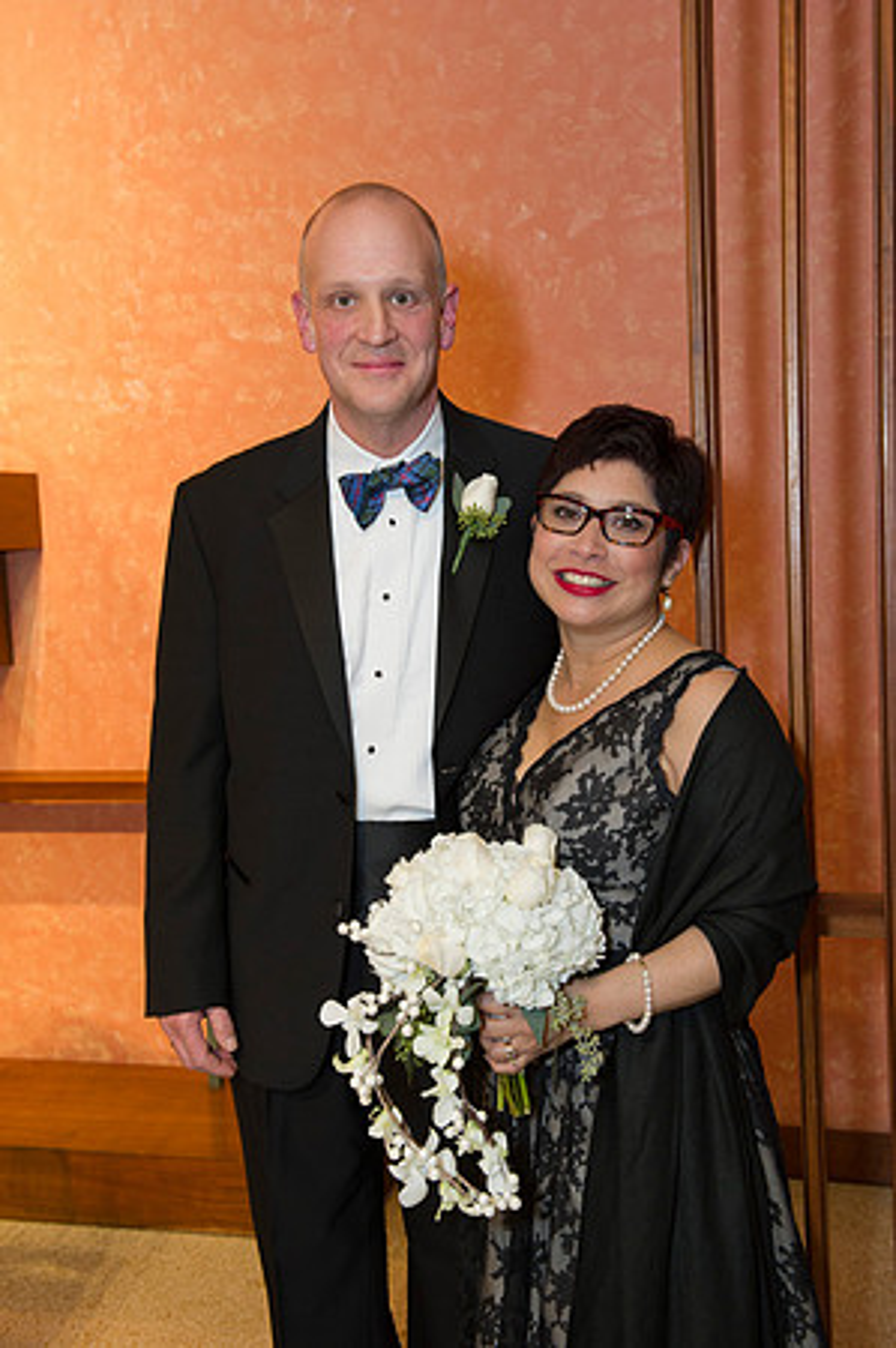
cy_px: 674
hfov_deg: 33.3
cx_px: 448
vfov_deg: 48.5
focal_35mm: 40
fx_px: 1497
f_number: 5.6
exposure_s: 1/160
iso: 1600
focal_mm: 40
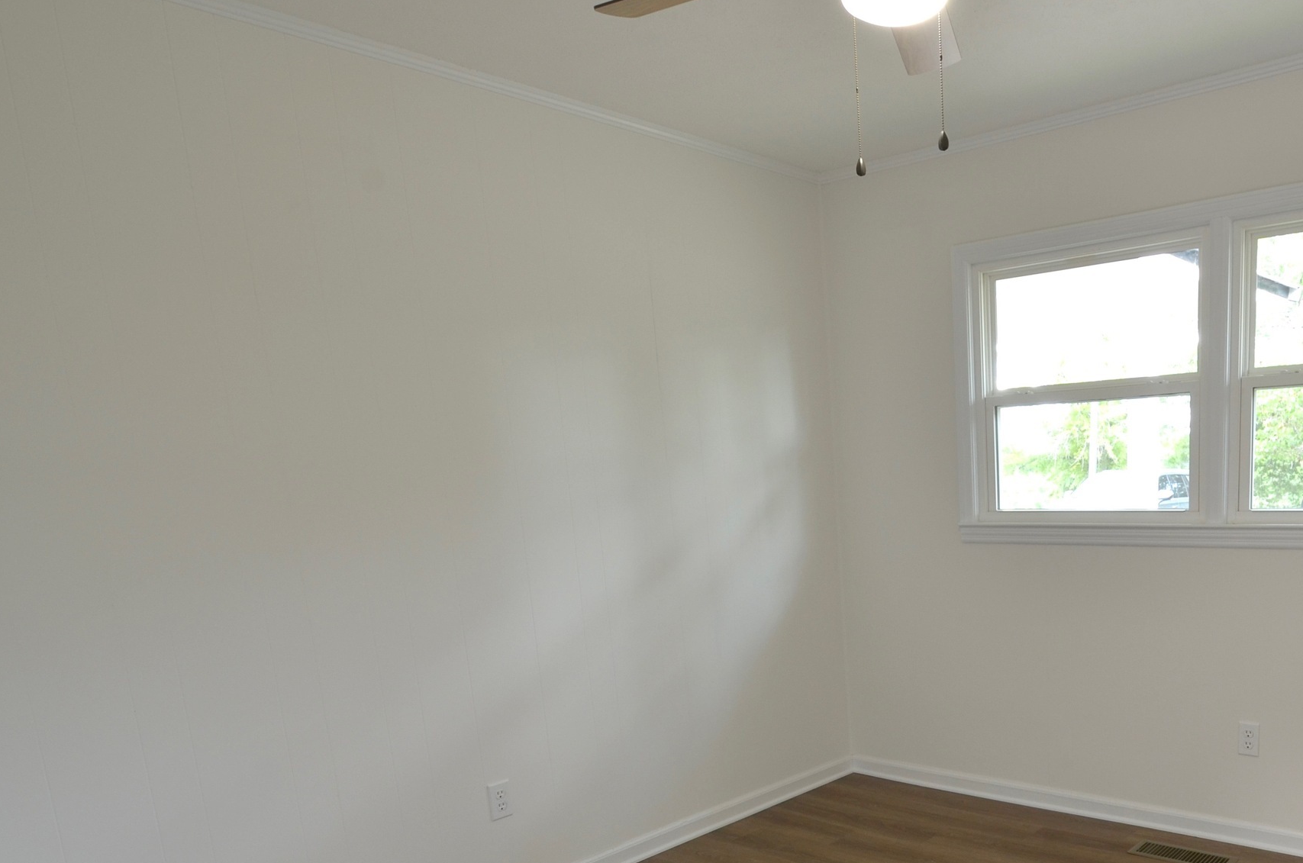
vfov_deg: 46.0
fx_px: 975
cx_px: 863
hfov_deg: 65.8
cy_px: 650
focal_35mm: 27
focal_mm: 10
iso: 200
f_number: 9
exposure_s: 1/3
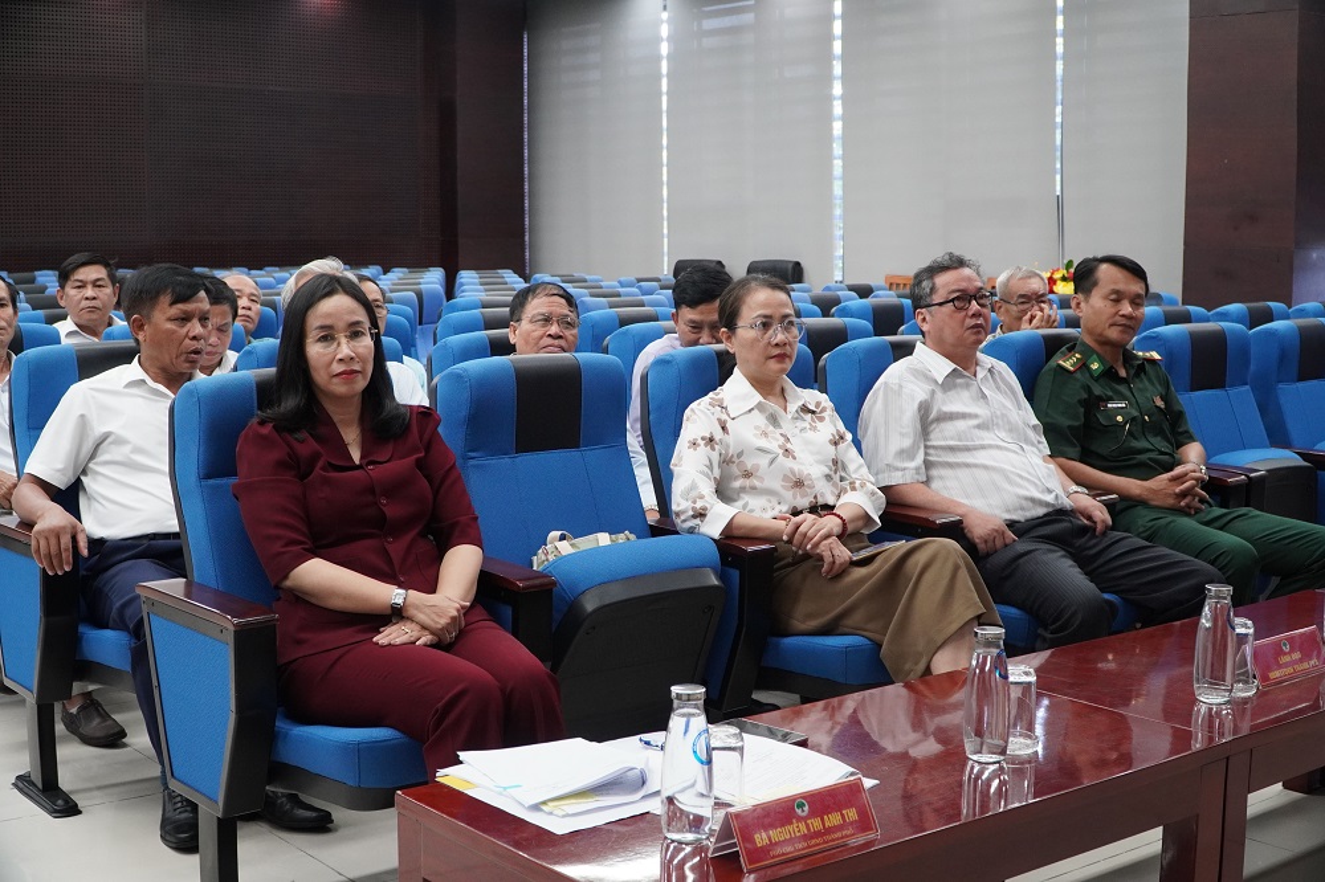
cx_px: 662
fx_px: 1545
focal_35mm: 42
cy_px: 441
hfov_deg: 46.4
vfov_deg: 31.9
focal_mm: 28
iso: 1600
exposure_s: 1/100
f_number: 4
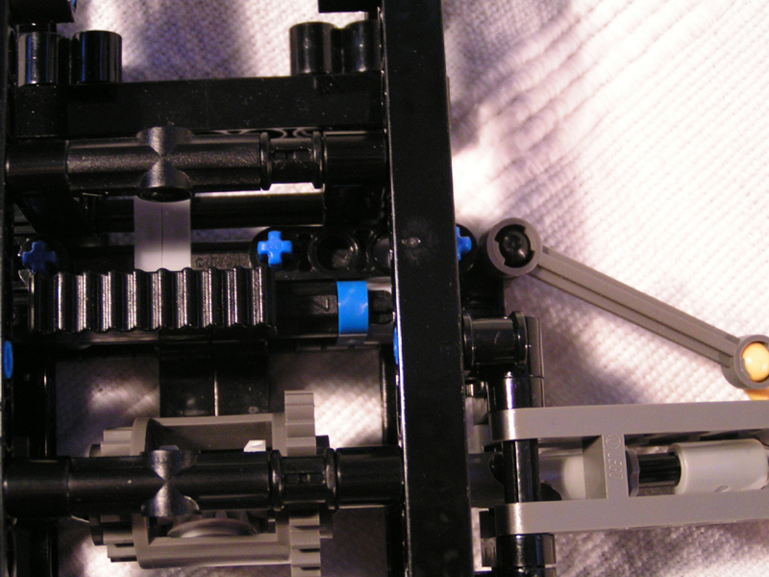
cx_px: 384
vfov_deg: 23.3
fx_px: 1400
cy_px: 288
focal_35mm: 63
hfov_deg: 30.7
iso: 200
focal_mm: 9.7
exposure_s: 1/8
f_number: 3.2
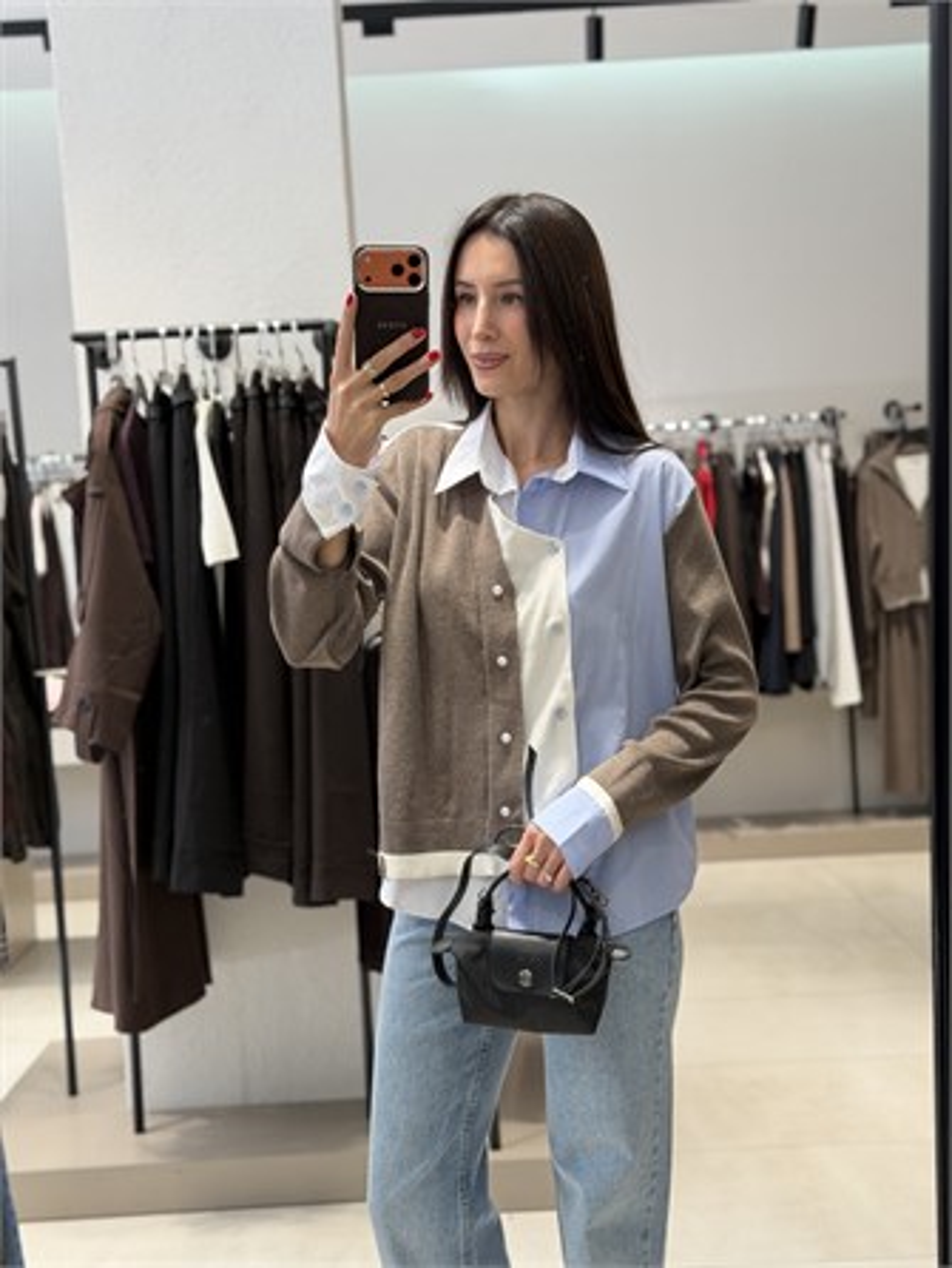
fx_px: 1758
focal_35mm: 48
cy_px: 634
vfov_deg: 39.6
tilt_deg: -19.3
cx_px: 476
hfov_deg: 30.3
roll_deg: +2.6
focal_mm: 6.76
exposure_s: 1/121
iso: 64
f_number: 1.78
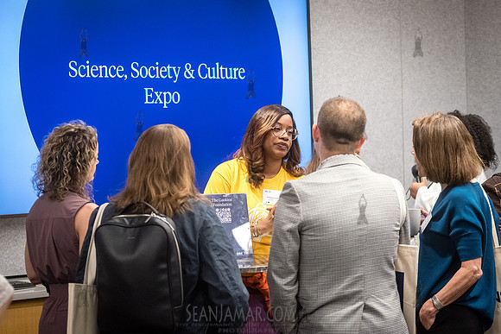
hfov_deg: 21.3
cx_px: 255
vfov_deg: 14.3
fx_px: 1332
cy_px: 159
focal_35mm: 96
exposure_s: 1/400
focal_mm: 86
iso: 4000
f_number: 4.5
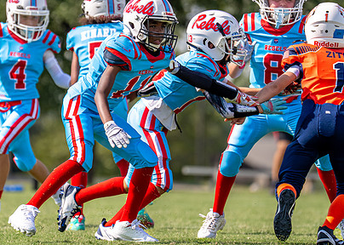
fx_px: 5712
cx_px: 96
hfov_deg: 3.4
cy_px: 92
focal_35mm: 585
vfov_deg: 2.5
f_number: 2.8
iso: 125
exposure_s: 1/2000
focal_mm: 200
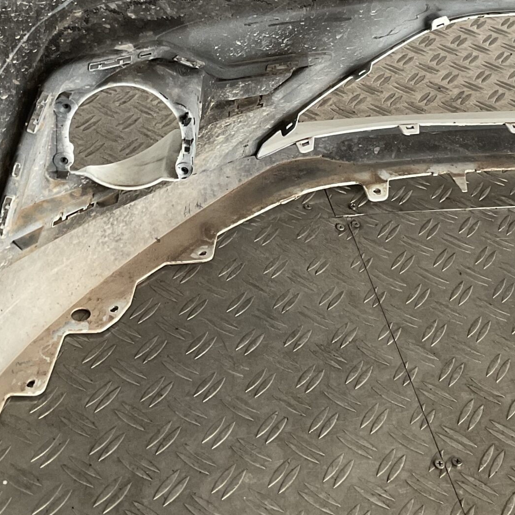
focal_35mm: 63
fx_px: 1060
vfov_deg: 26.5
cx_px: 268
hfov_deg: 27.3
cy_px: 60
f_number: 1.8
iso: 100
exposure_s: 1/60
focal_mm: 3
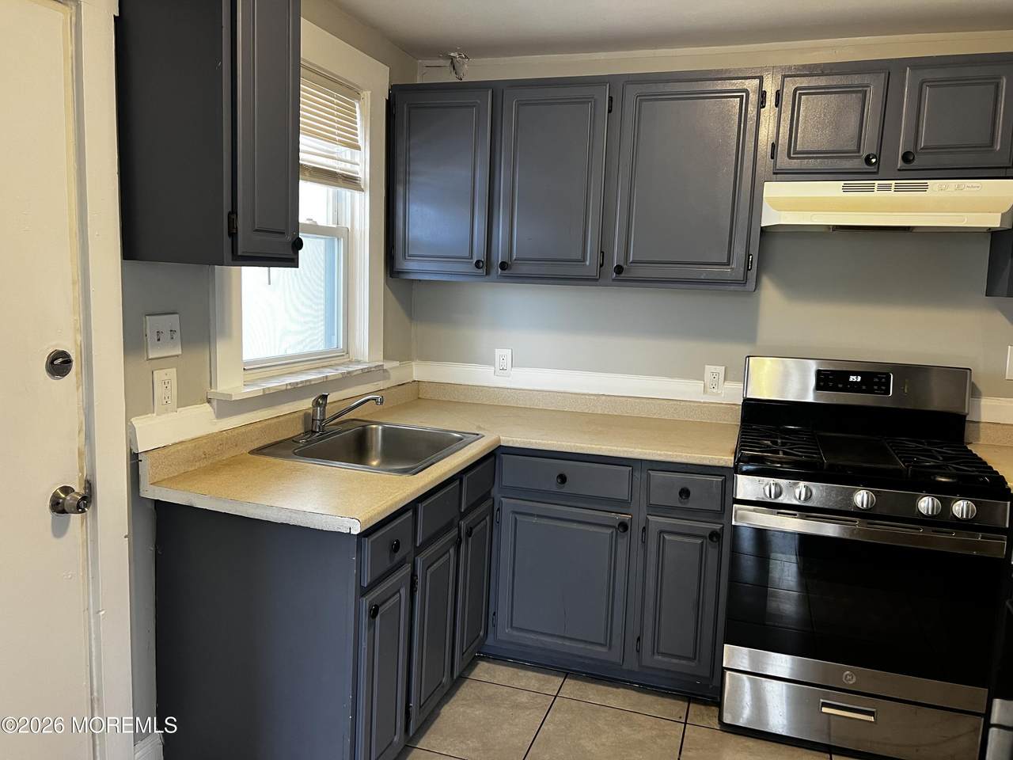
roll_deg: -1.3
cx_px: 506
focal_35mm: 26
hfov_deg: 67.3
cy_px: 380
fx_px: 761
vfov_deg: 53.1
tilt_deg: -8.4
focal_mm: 5.7
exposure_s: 1/60
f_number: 1.5
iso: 125
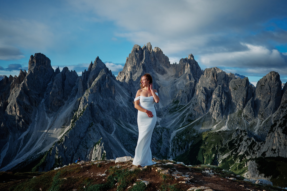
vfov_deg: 37.9
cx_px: 144
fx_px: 279
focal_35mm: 35
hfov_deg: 54.4
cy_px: 96
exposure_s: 1/8000
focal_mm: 23
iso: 125
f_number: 1.4
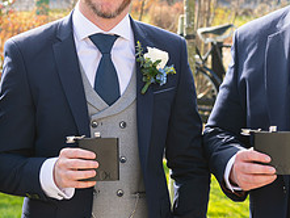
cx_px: 117
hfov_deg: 15.0
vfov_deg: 11.3
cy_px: 76
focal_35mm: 131
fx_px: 1098
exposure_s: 1/160
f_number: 5
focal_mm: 52
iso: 80
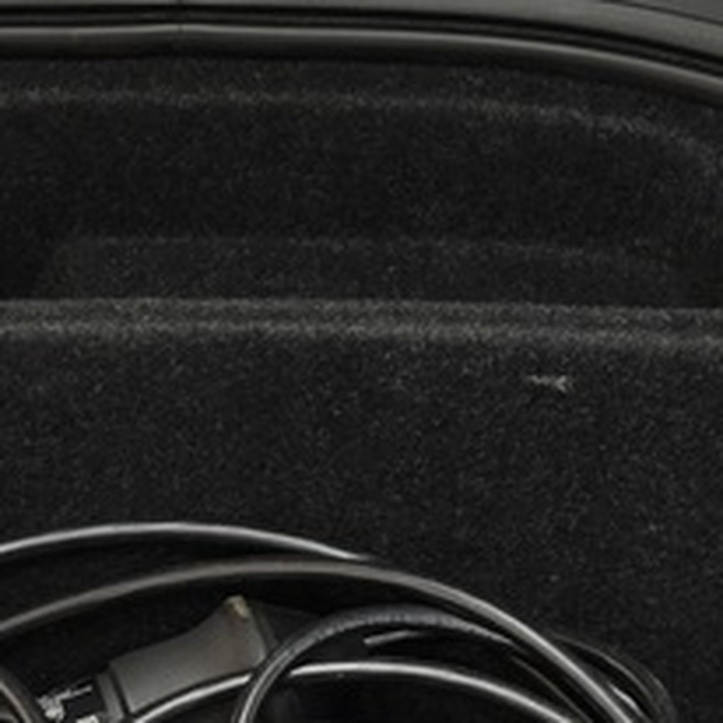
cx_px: 190
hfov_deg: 12.3
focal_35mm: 142
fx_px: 3355
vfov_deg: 12.3
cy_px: 572
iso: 64
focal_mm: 5.4
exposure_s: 1/51
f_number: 1.8
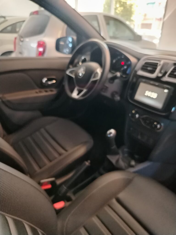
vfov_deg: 71.6
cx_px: 88
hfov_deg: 56.8
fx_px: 163
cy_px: 118
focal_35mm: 24
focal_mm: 5.25
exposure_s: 1/25
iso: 3022
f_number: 1.75
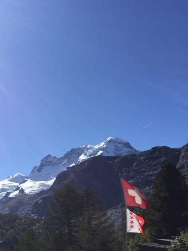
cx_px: 46
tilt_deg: +6.8
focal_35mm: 49
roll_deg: +1.2
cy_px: 204
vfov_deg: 37.4
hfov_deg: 29.2
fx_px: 355
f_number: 2.2
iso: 32
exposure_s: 1/2825
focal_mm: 4.15
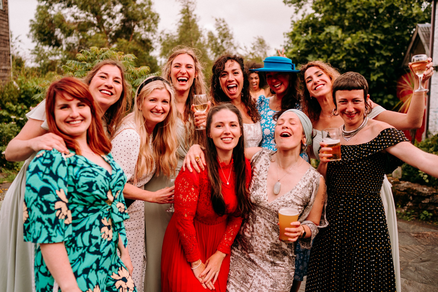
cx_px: 219
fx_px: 426
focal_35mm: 35
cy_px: 146
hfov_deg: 54.4
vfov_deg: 37.9
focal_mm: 35
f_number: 2.2
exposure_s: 1/640
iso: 100
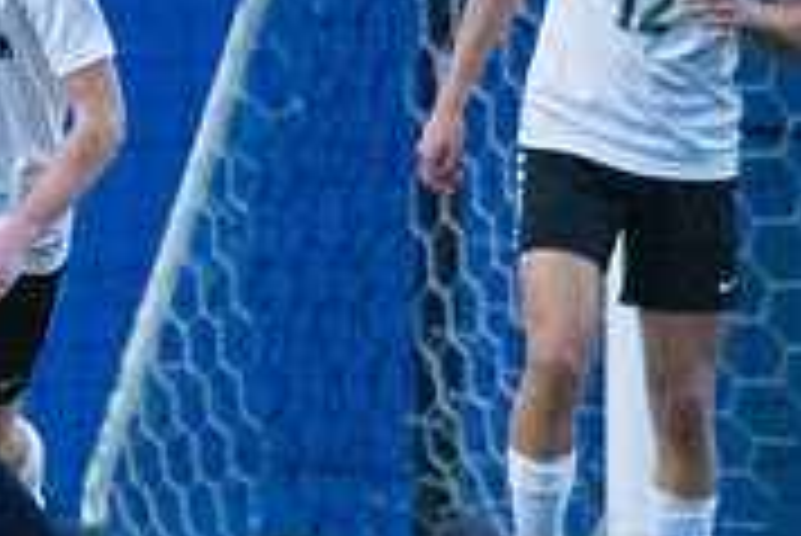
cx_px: -500
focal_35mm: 1709
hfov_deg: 1.2
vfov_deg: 0.8
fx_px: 38055
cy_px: 198
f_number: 5.6
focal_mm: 350
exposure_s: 1/2000
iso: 6400
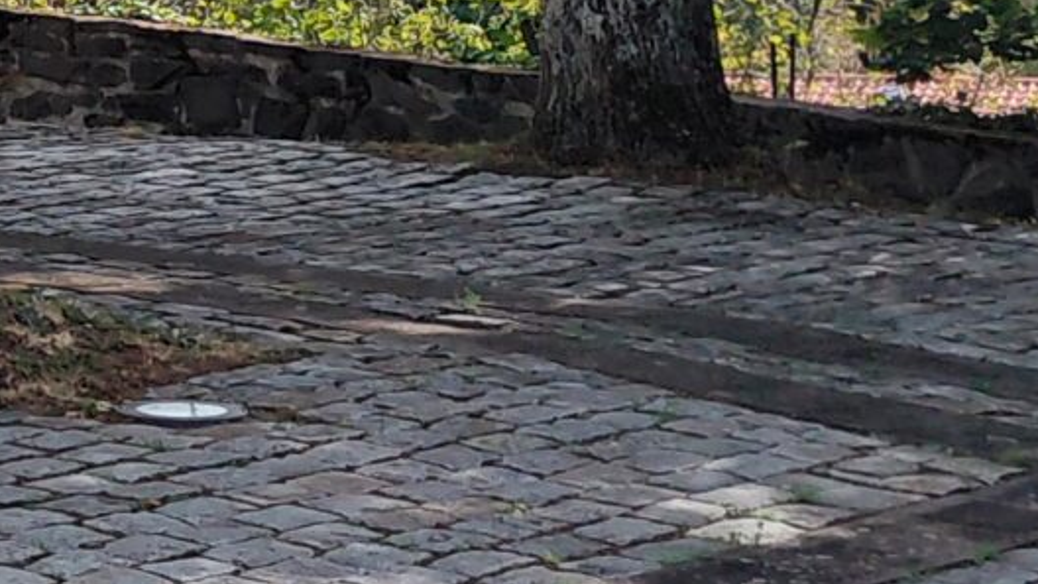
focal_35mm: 132
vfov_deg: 8.8
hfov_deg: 12.8
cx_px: -1400
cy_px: -515
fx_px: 3633
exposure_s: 1/2326
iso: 50
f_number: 1.8
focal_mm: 4.69
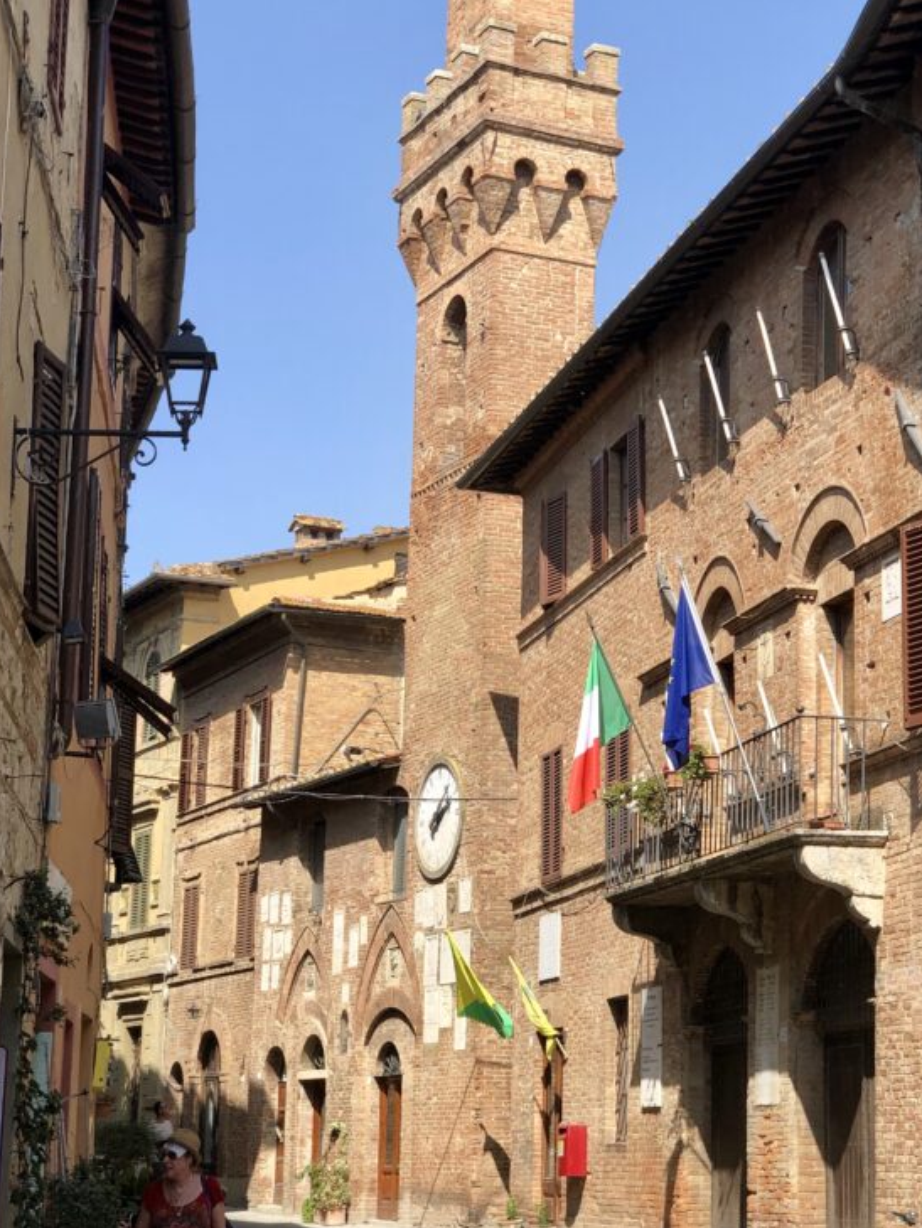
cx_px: 575
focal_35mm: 73
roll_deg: -0.8
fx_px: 2592
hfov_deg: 20.1
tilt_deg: +12.0
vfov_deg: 26.7
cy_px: 643
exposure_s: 1/706
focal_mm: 6
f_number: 2.4
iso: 16
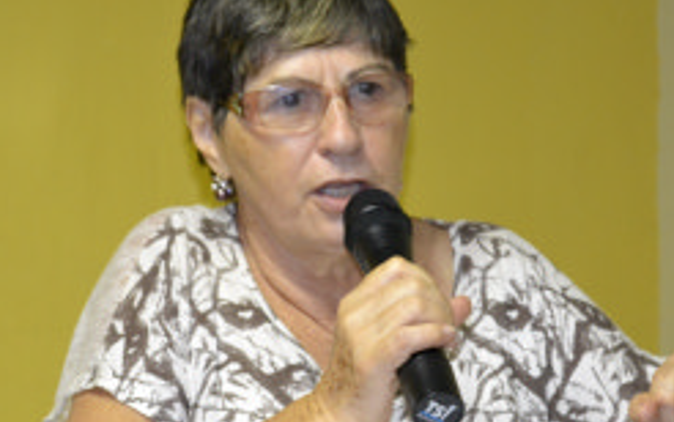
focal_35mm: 149
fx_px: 2738
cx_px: 364
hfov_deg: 14.0
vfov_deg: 8.8
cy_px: 319
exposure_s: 1/60
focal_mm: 48
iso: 2800
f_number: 5.6
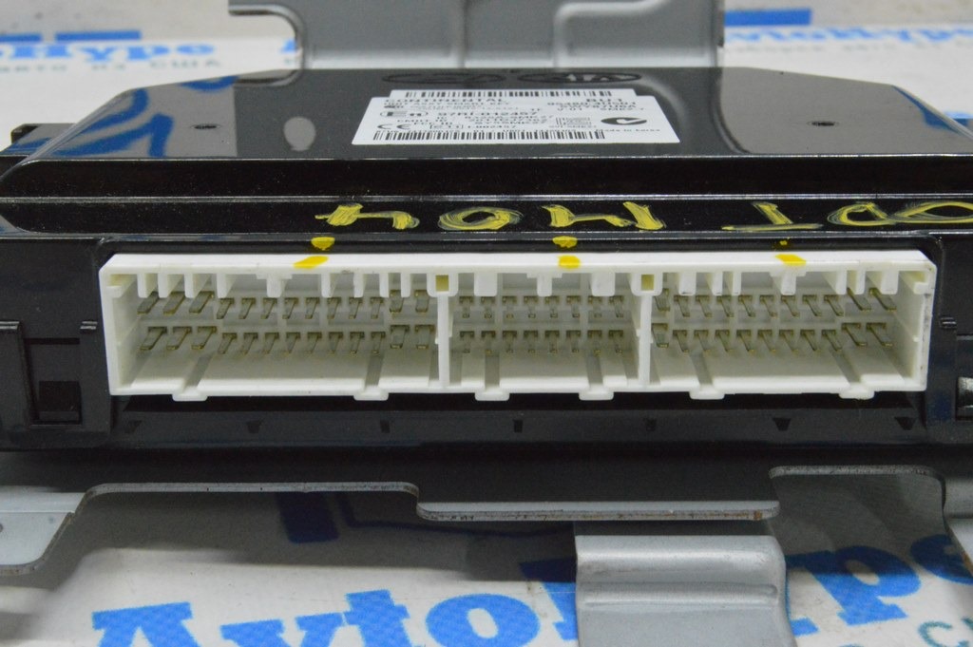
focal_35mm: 60
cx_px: 486
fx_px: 1620
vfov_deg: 22.6
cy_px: 324
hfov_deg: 33.4
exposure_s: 1/20
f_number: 20
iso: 6400
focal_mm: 40
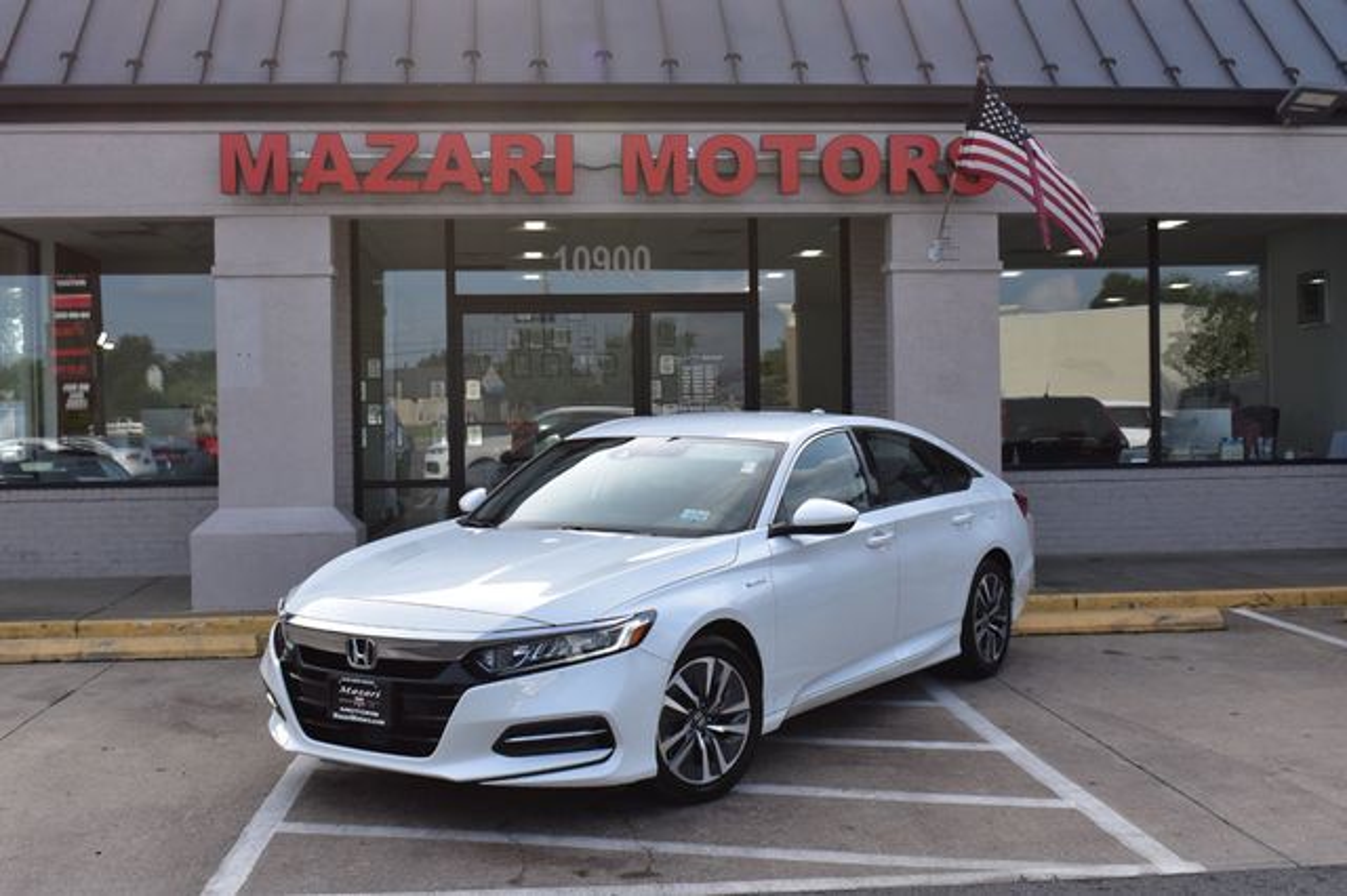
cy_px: 448
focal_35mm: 40
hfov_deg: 47.9
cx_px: 674
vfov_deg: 33.0
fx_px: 1515
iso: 400
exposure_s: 1/400
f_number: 11
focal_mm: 27
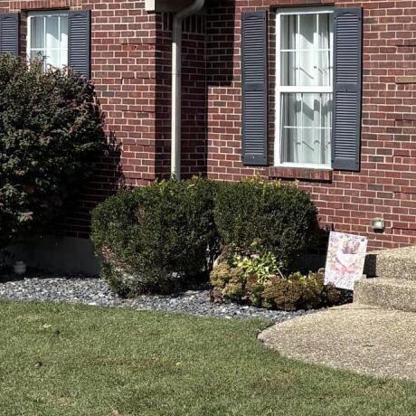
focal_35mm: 100
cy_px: 216
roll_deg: -0.4
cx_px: 542
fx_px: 1360
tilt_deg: -4.6
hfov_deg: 16.4
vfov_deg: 17.4
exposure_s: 1/4065
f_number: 1.6
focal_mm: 5.96
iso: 50
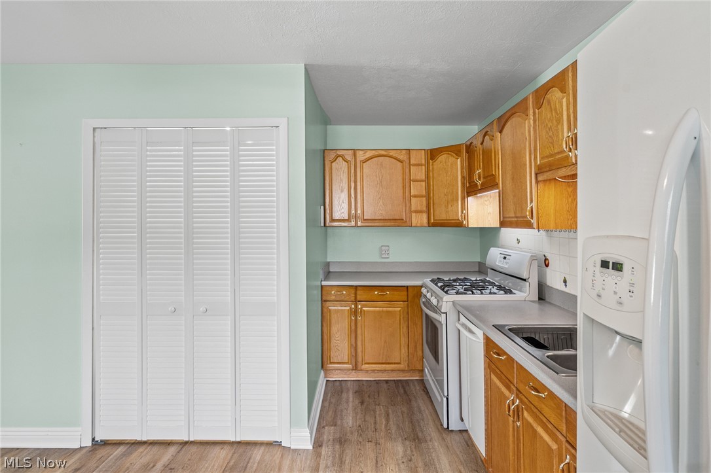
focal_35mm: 18
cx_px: 356
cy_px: 236
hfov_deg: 90.0
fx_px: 355
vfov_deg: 67.3
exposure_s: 1/2
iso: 250
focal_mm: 12
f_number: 9
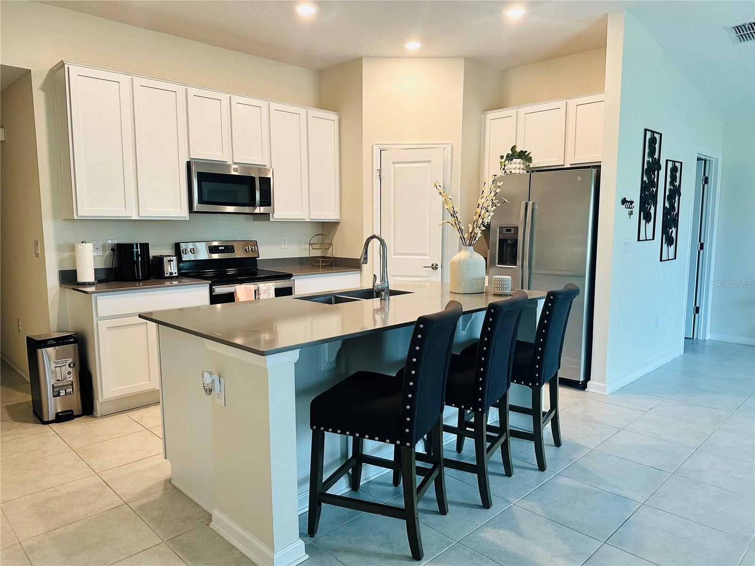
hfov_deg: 71.6
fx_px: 523
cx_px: 378
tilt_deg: -6.9
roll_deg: +0.1
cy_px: 283
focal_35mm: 24
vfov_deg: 56.8
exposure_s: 1/120
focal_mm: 6.86
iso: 200
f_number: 1.78
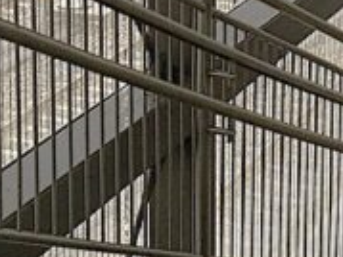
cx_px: 192
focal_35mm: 166
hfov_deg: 11.9
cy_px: -144
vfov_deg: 8.7
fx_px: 1644
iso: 40
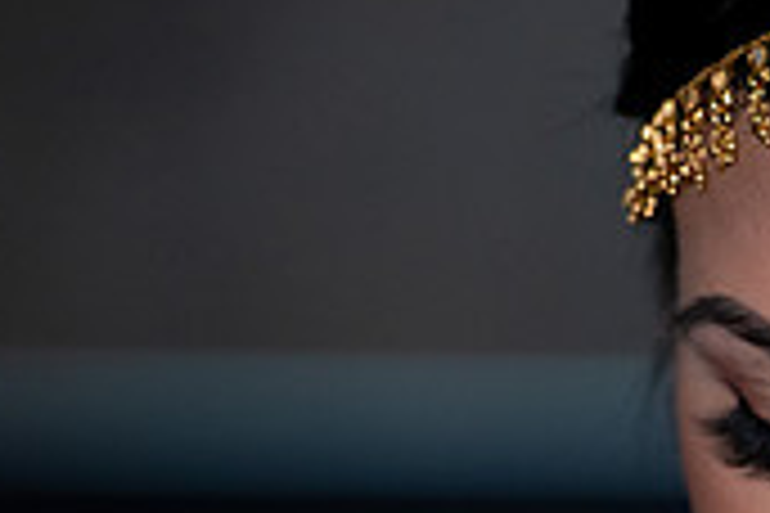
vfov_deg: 2.0
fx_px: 14501
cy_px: 389
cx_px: 1094
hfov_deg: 3.0
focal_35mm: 678
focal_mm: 200
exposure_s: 1/160
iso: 1000
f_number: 3.2
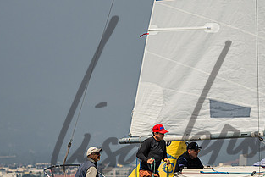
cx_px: 239
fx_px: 2769
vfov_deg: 3.7
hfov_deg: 5.5
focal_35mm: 376
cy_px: 131
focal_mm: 155
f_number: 4.8
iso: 200
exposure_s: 1/4000
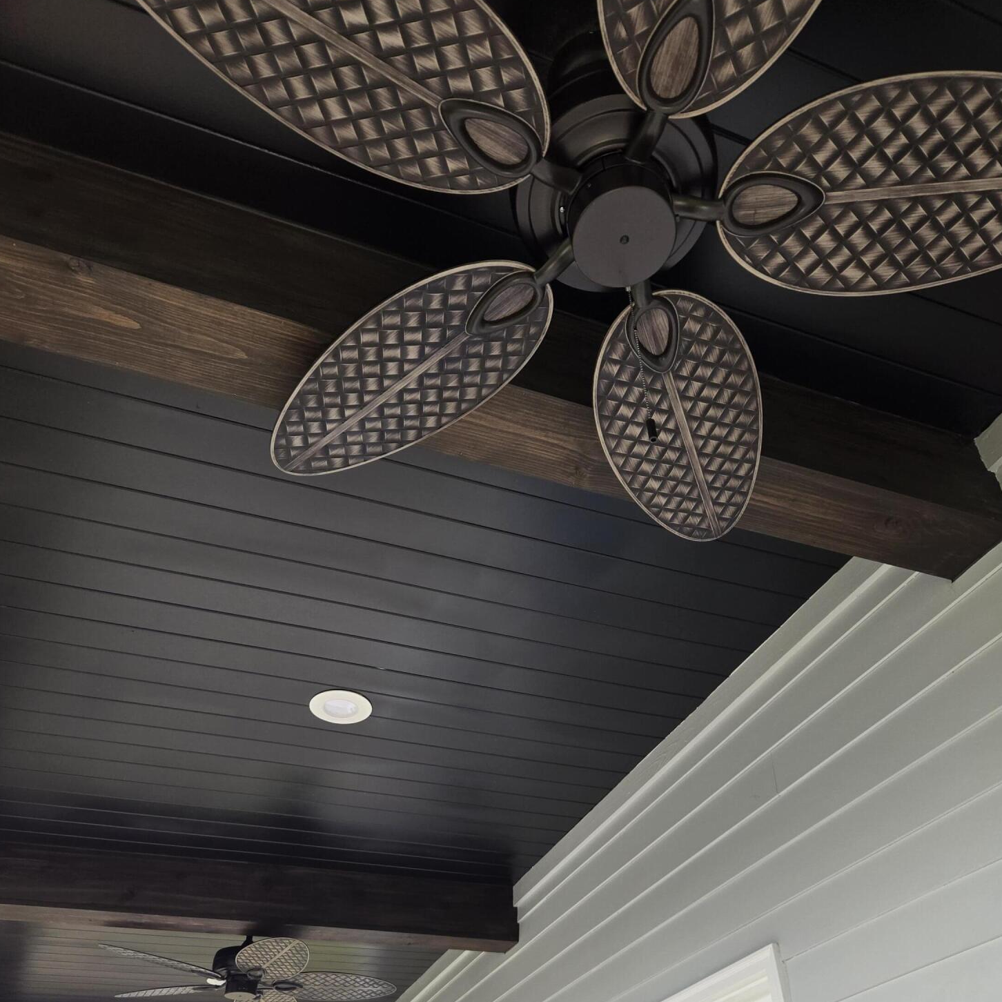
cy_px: 658
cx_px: 500
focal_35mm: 28
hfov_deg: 57.3
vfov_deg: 56.2
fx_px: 917
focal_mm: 5.4
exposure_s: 1/60
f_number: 1.8
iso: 50
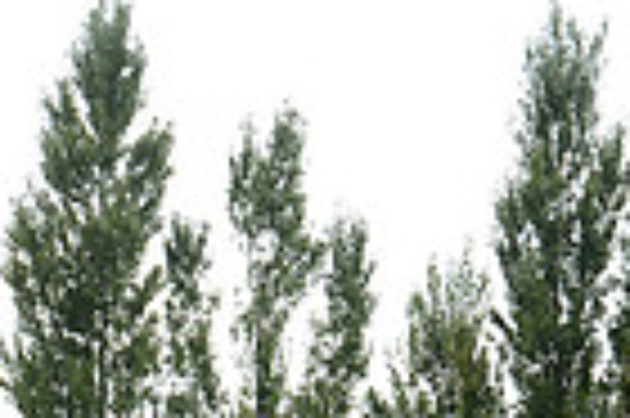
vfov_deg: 8.9
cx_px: 144
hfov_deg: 14.1
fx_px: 2535
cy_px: 856
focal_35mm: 145
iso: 400
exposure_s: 1/320
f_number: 4
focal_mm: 35
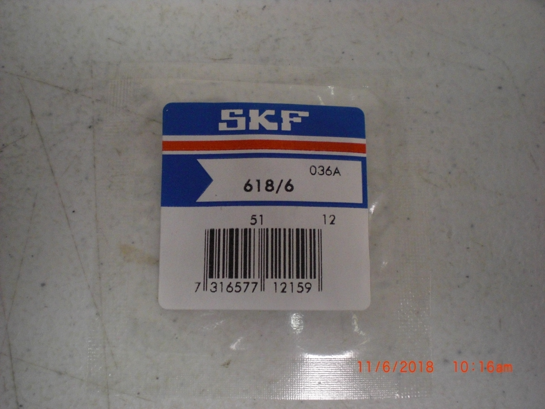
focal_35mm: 38
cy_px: 204
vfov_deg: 37.7
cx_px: 272
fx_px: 598
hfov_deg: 49.0
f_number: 3.1
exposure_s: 1/60
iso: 400
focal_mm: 6.3
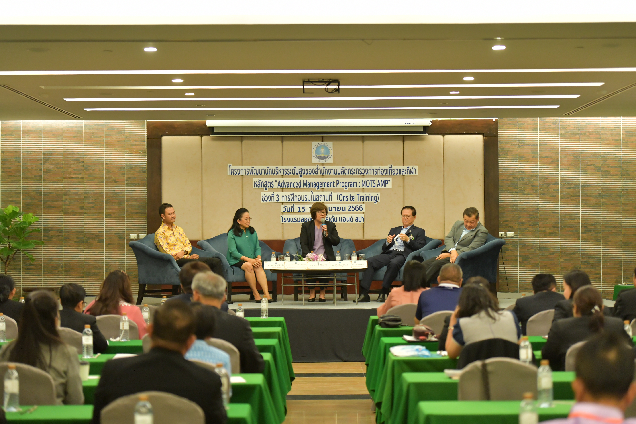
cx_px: 318
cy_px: 212
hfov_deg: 23.9
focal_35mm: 85
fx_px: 1502
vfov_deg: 16.1
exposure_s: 1/125
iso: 2500
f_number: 2.8
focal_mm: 85
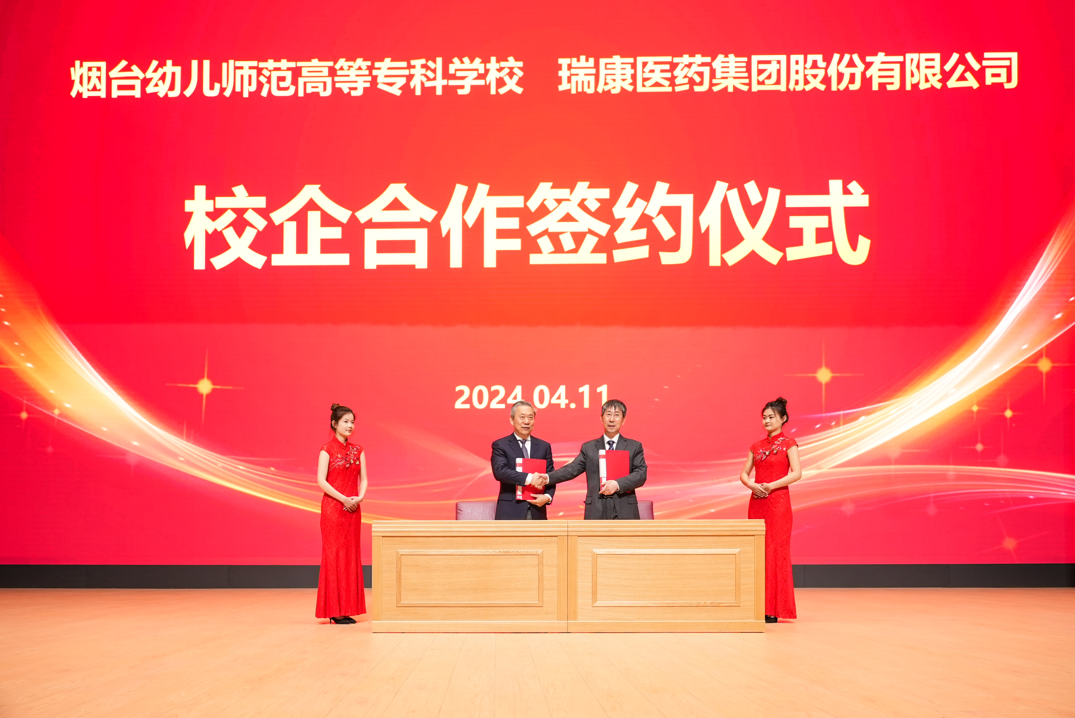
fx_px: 866
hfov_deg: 63.6
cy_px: 359
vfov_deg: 45.0
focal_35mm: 29
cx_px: 538
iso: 1600
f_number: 5
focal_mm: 29
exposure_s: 1/125
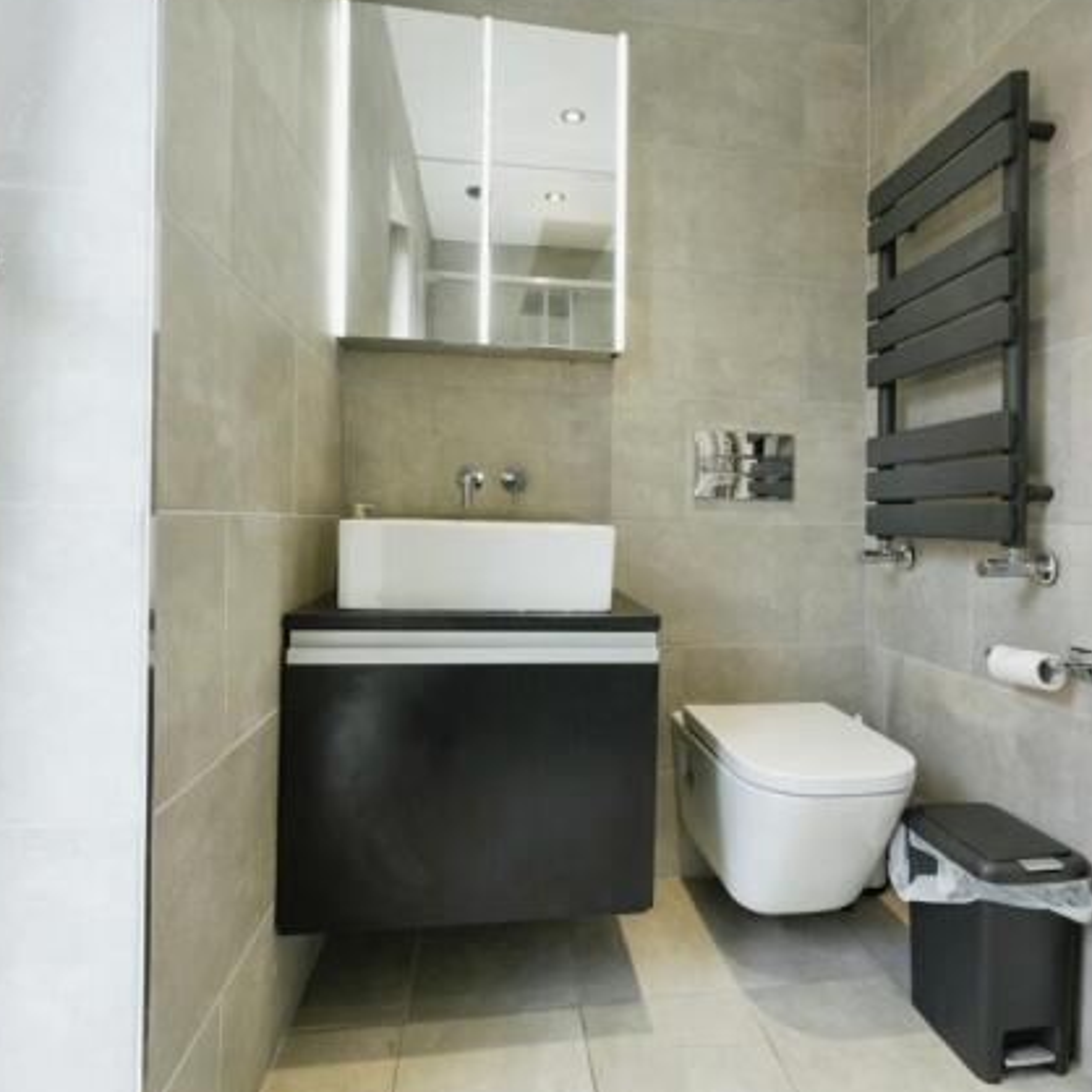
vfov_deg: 72.1
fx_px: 749
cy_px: 532
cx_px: 611
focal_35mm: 21
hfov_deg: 71.9
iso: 320
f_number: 7.1
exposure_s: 1/30
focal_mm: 10.5
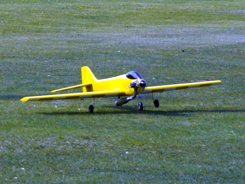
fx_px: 1798
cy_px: 92
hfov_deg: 7.8
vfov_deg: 5.9
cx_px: 122
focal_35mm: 254
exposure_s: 1/500
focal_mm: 53.7
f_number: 6.3
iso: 100
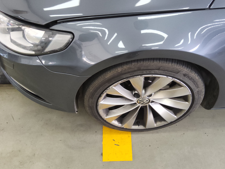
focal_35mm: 31
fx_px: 202
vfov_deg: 45.3
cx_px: 124
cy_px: 73
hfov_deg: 58.2
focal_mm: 3.08
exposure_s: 1/120
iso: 125
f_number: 2
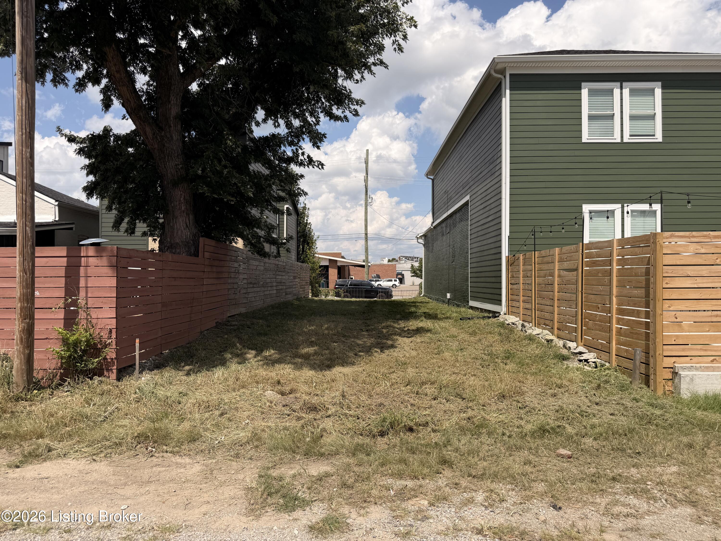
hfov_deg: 71.6
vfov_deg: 56.8
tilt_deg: +0.7
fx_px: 500
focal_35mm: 24
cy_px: 270
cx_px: 360
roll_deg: +0.6
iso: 80
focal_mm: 6.76
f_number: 1.78
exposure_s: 1/6173
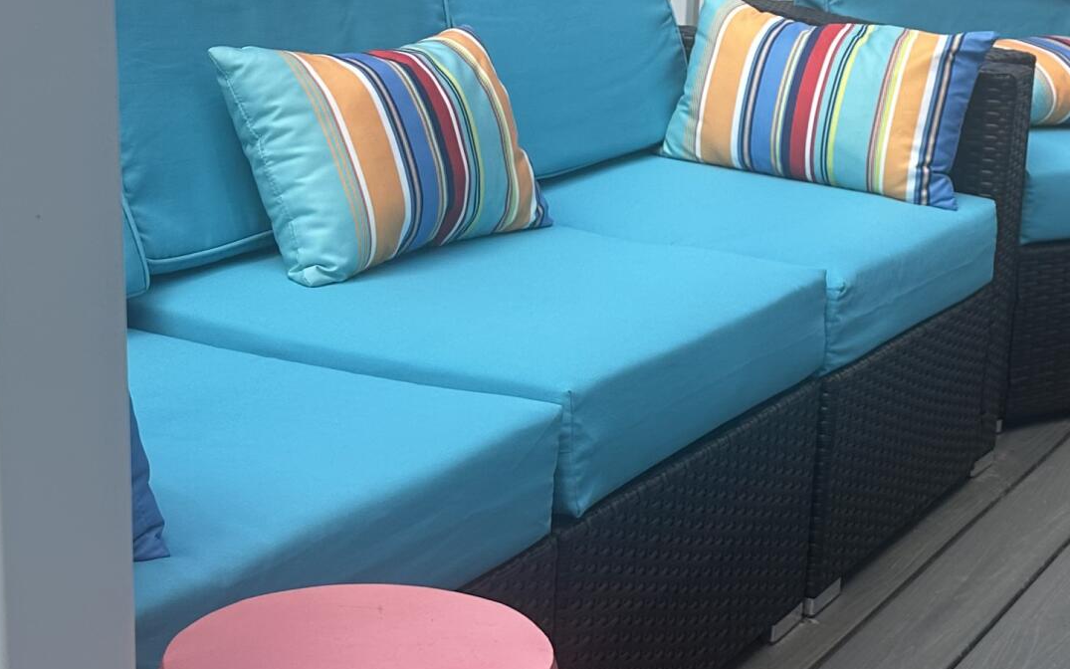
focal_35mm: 71
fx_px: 2071
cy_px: 323
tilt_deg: -16.3
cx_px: 716
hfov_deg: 28.8
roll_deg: -2.9
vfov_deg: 18.3
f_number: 1.78
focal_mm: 6.86
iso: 80
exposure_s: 1/2525
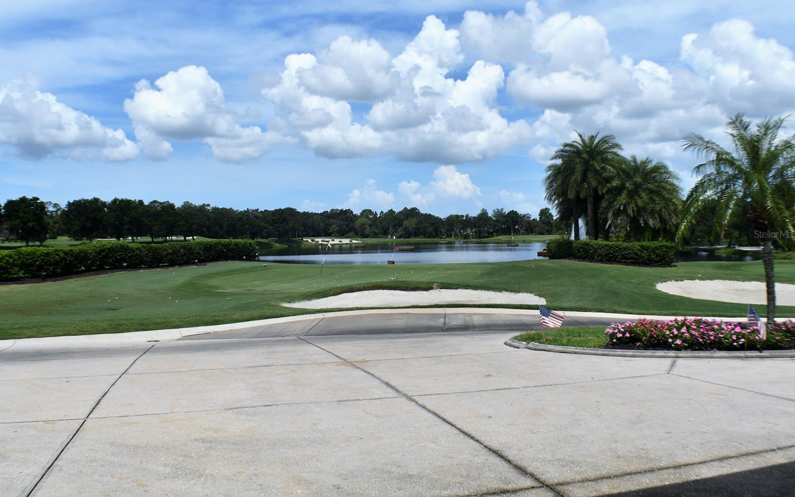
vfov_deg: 31.2
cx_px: 399
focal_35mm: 41
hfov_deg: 48.2
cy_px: 234
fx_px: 888
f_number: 10
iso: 100
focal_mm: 27
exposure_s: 1/400
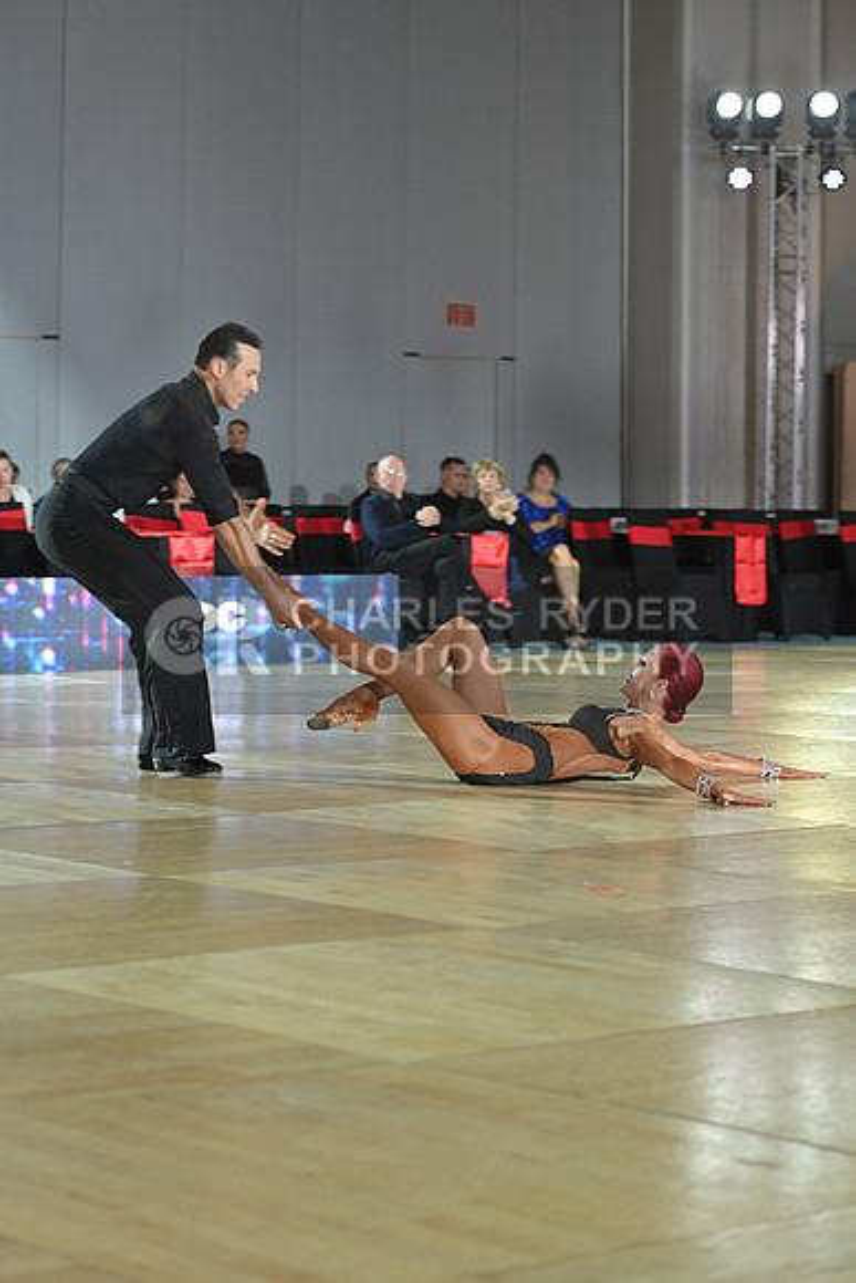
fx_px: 3208
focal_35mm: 90
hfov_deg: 15.2
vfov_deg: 22.6
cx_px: 428
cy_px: 642
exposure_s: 1/250
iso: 2000
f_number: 4
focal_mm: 90
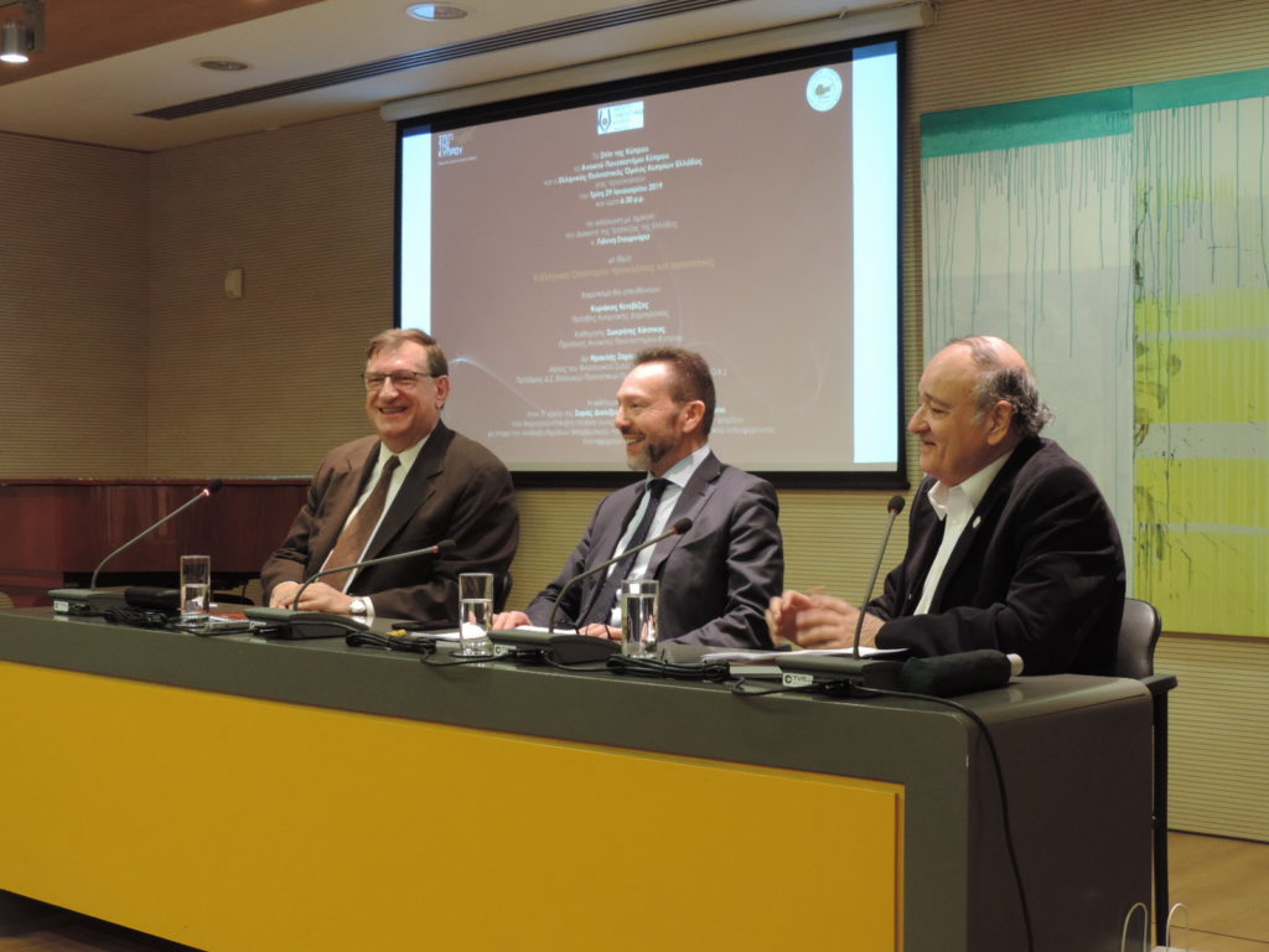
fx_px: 1833
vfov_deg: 29.1
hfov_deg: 38.2
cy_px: 476
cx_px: 634
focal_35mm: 50
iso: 400
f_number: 3.6
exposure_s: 1/20
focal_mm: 8.9
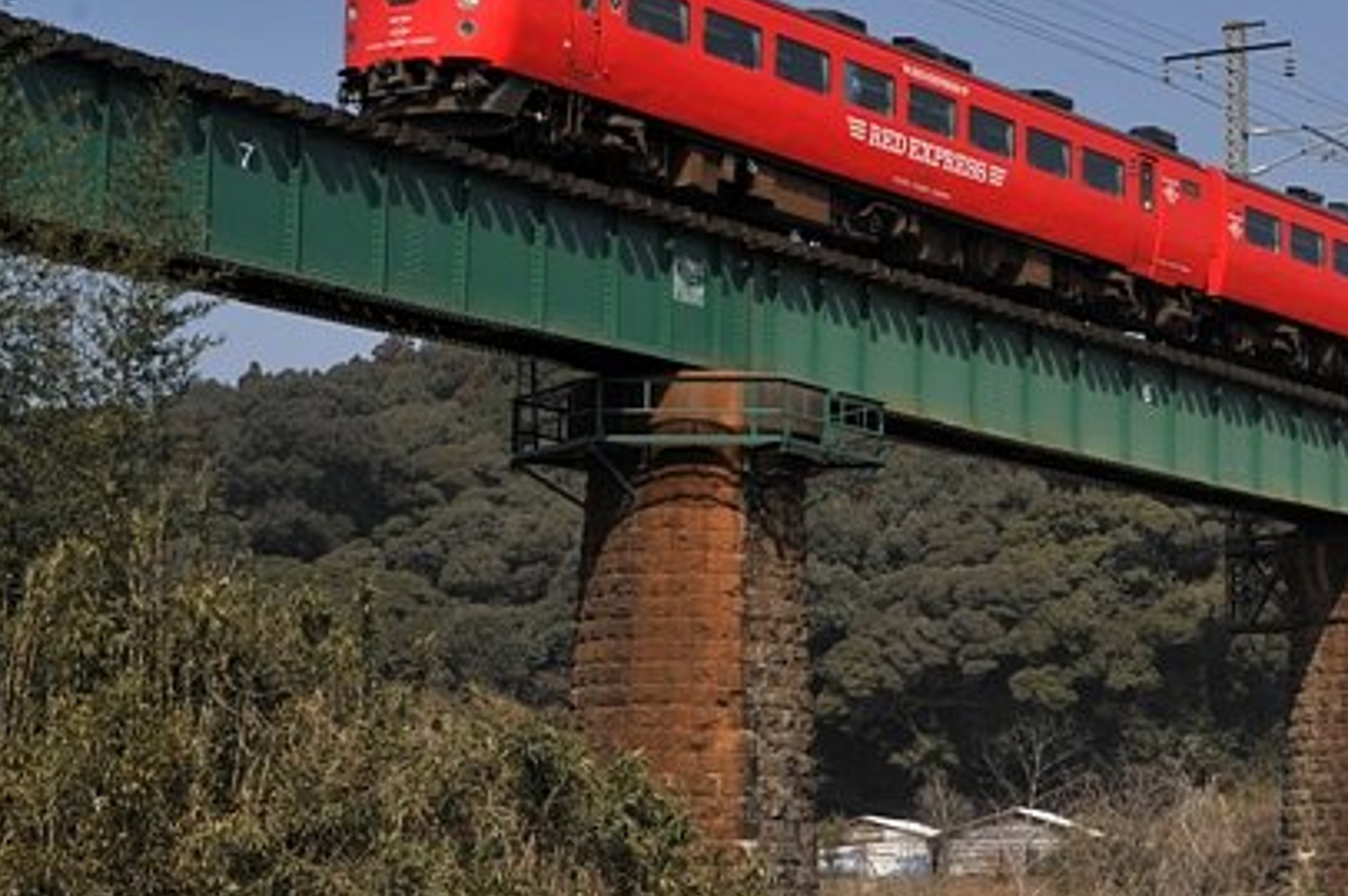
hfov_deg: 20.4
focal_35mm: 98
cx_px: 1242
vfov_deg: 13.9
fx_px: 3666
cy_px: 421
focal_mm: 50
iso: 400
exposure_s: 1/1000
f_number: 11
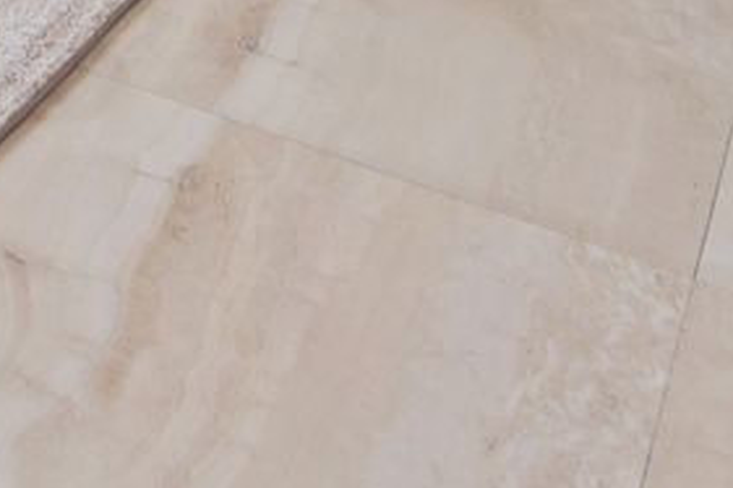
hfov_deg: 14.8
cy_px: -892
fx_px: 1994
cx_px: -931
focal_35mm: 98
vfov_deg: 10.6
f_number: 10
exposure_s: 1/1.67
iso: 100
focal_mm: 17
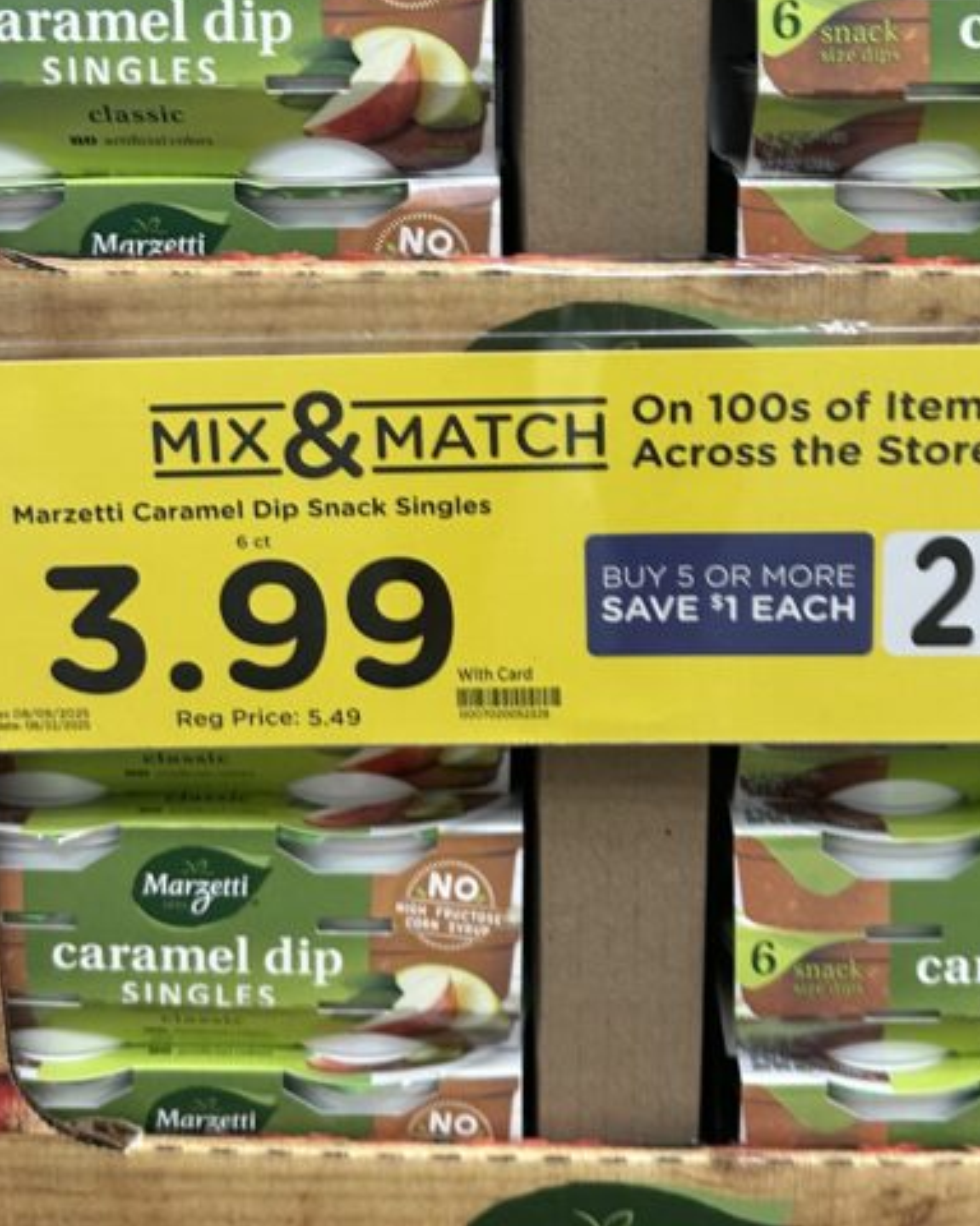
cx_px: 549
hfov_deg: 30.2
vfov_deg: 36.4
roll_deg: -0.7
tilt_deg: -14.0
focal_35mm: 50
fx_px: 1813
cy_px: 289
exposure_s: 1/61
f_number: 1.78
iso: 160
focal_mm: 6.86
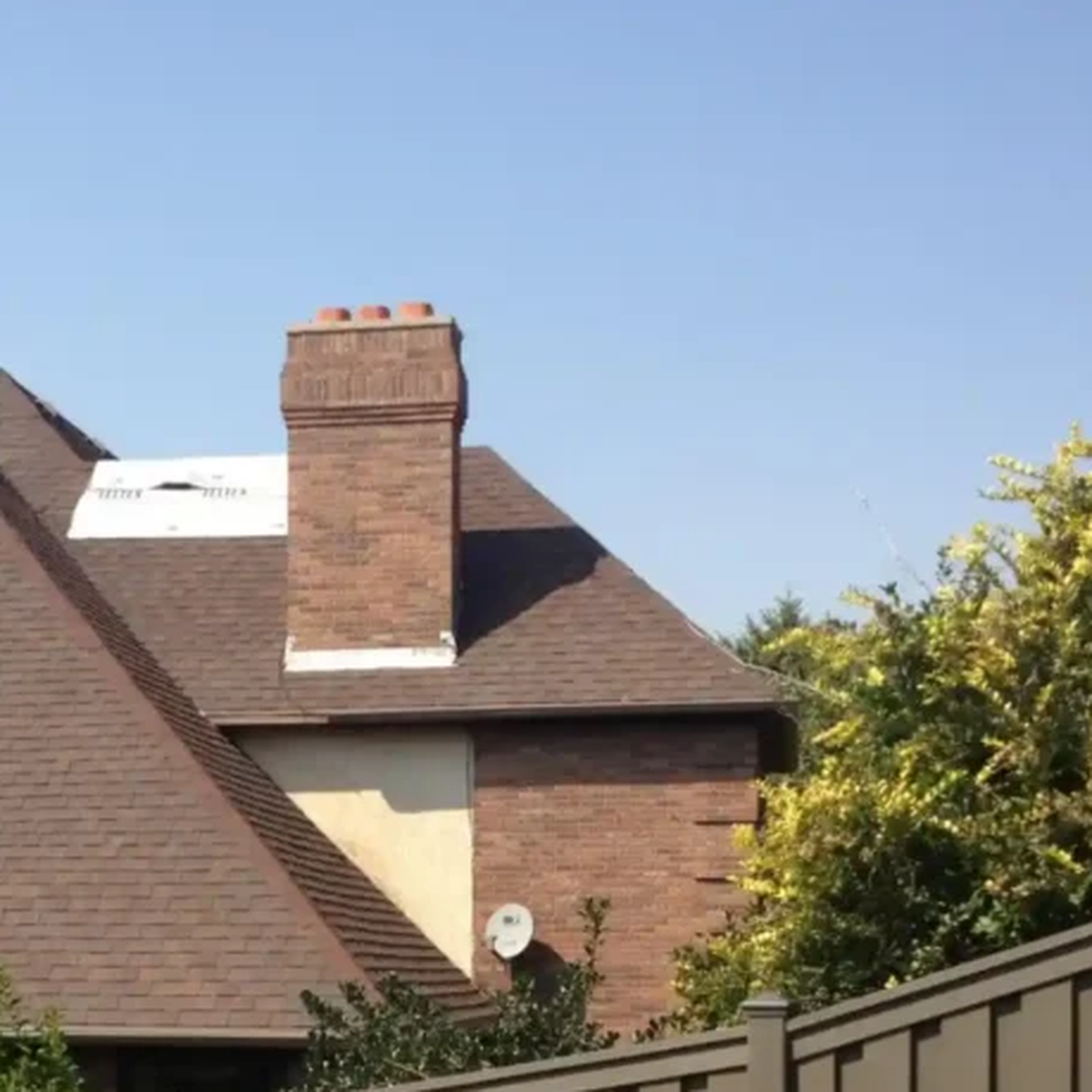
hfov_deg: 24.9
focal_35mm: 69
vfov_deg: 24.5
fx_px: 2463
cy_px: 904
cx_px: 354
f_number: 2.4
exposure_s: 1/1623
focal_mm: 4.28
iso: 64
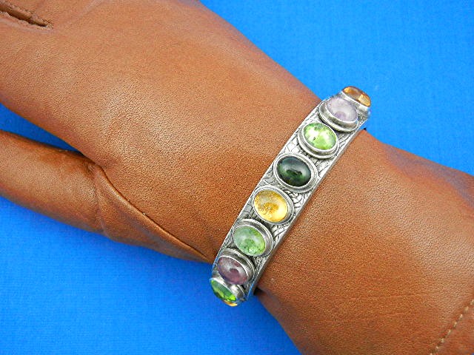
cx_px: 237
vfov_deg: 28.0
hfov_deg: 36.8
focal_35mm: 52
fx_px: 712
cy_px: 178
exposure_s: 1/4.2
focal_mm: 9.3
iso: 200
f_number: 3.9
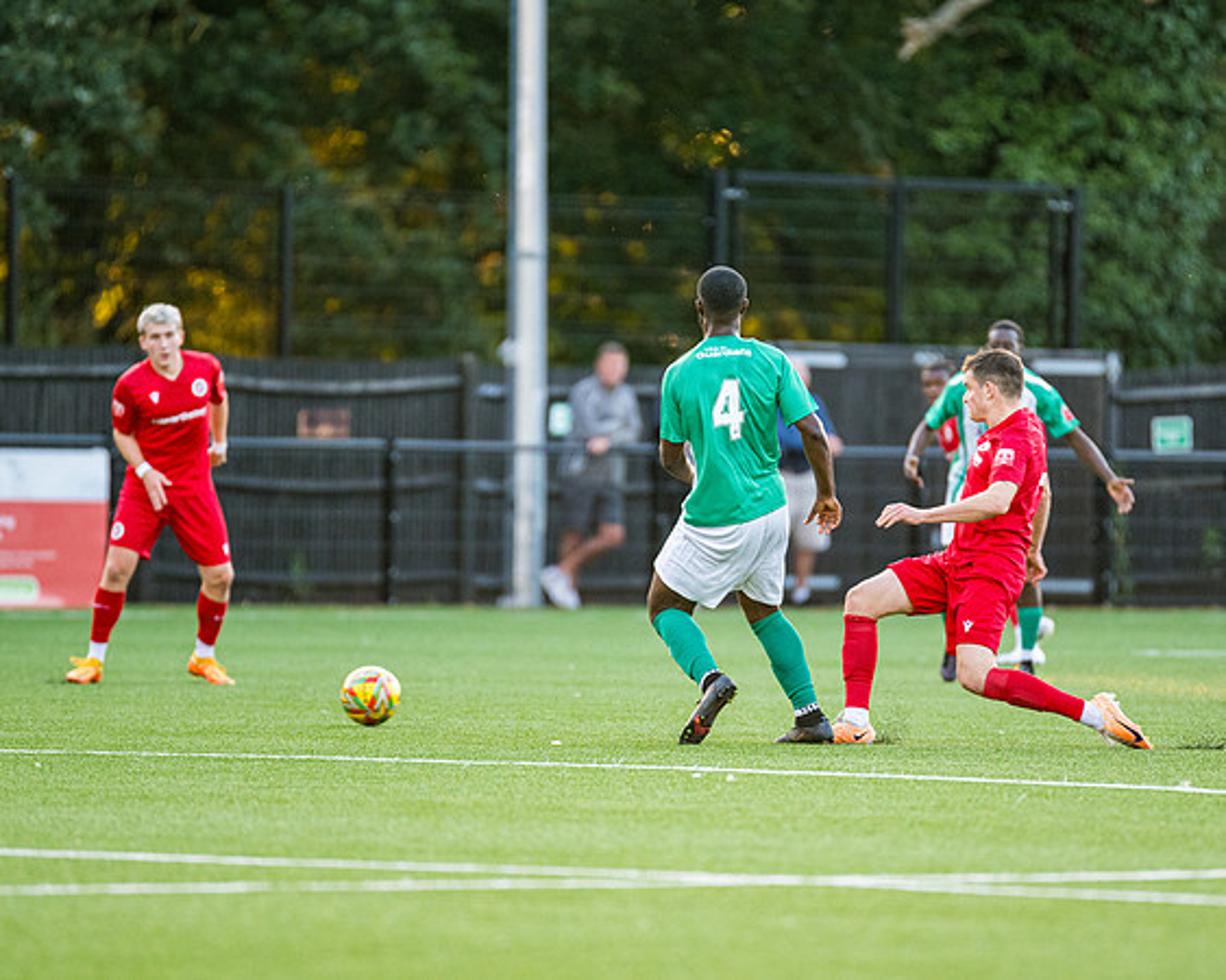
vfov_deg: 3.6
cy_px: 489
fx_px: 15618
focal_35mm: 431
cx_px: 704
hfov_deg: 4.5
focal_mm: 300
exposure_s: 1/640
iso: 1250
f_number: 2.8
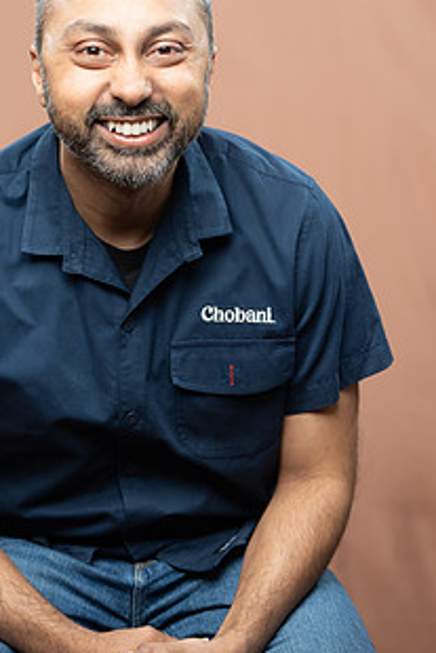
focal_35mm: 106
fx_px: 1923
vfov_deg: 19.3
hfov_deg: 12.9
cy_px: 308
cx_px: 152
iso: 320
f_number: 4
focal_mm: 73
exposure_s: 1/160
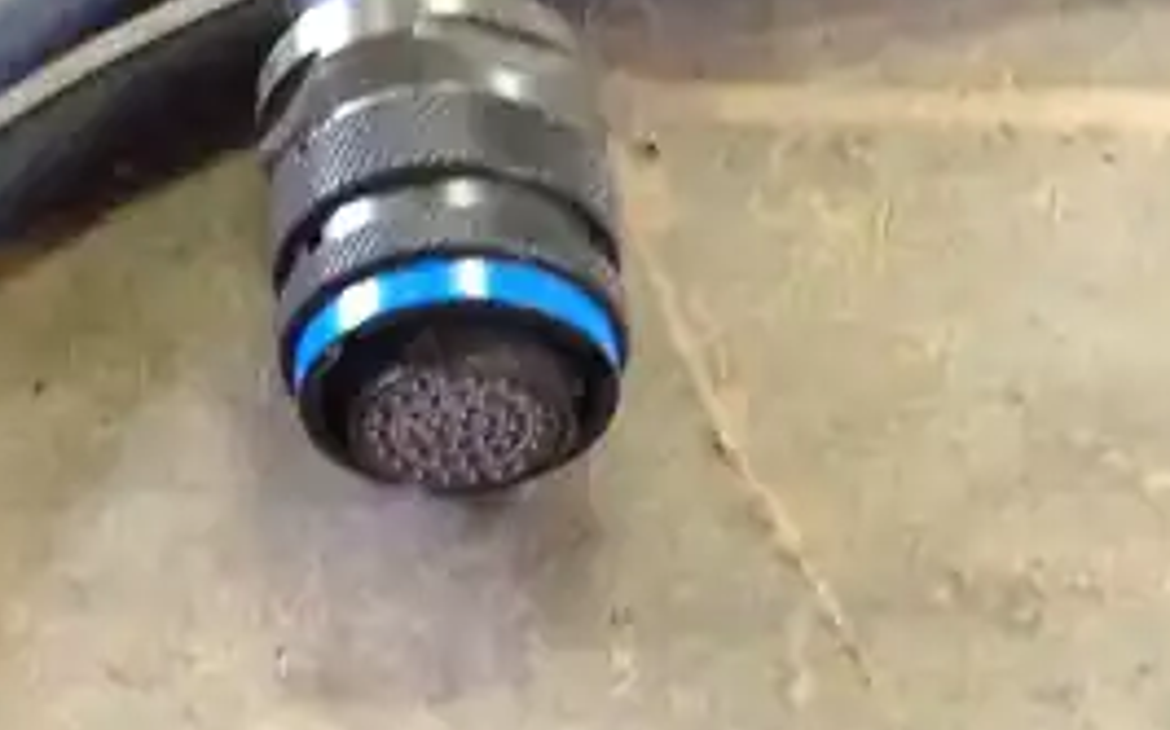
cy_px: 1104
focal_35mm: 139
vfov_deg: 9.2
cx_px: 871
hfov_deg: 15.0
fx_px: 4430
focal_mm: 4.28
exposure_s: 1/15
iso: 400
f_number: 2.4
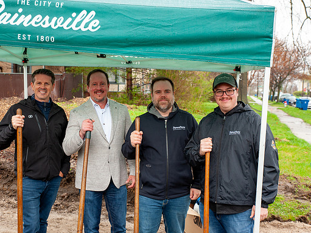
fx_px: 431
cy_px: 117
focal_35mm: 48
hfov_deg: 39.7
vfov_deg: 30.3
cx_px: 156
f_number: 6.3
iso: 800
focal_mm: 44
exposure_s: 1/125
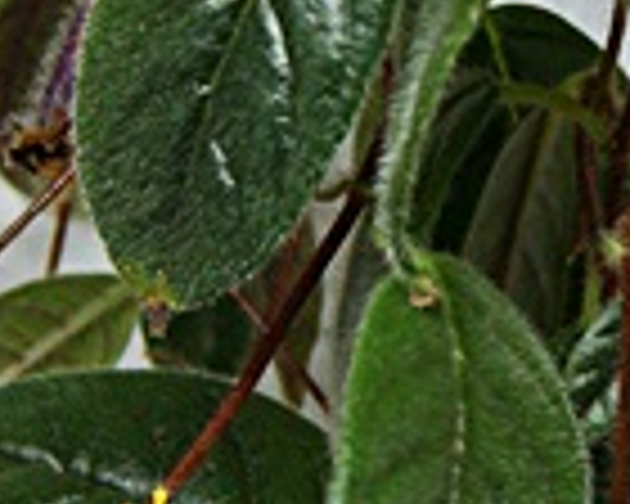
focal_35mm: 209
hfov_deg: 9.2
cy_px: 369
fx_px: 3897
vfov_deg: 7.4
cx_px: 616
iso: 400
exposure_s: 1/25
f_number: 4
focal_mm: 26
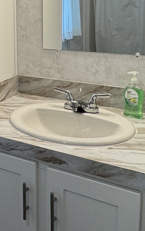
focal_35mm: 52
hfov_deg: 23.5
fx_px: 329
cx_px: -9
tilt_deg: -9.9
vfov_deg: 37.9
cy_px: 58
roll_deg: +1.3
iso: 80
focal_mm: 2.22
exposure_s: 1/120
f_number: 2.2
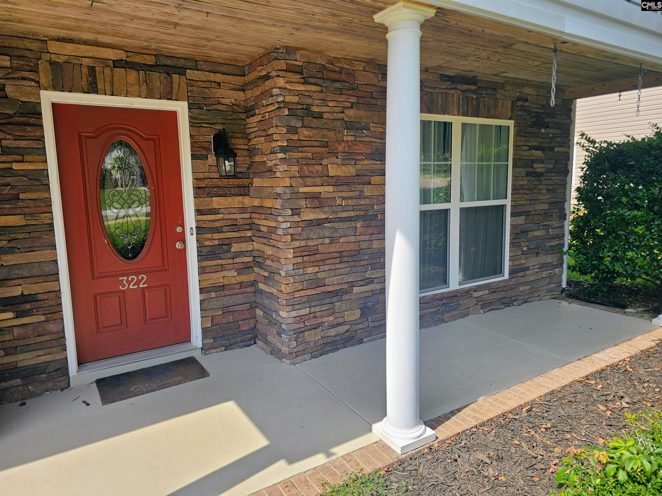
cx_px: 331
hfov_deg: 73.9
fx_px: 440
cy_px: 248
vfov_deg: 58.9
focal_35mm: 23
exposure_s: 1/449
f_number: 1.7
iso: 10
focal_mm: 6.3
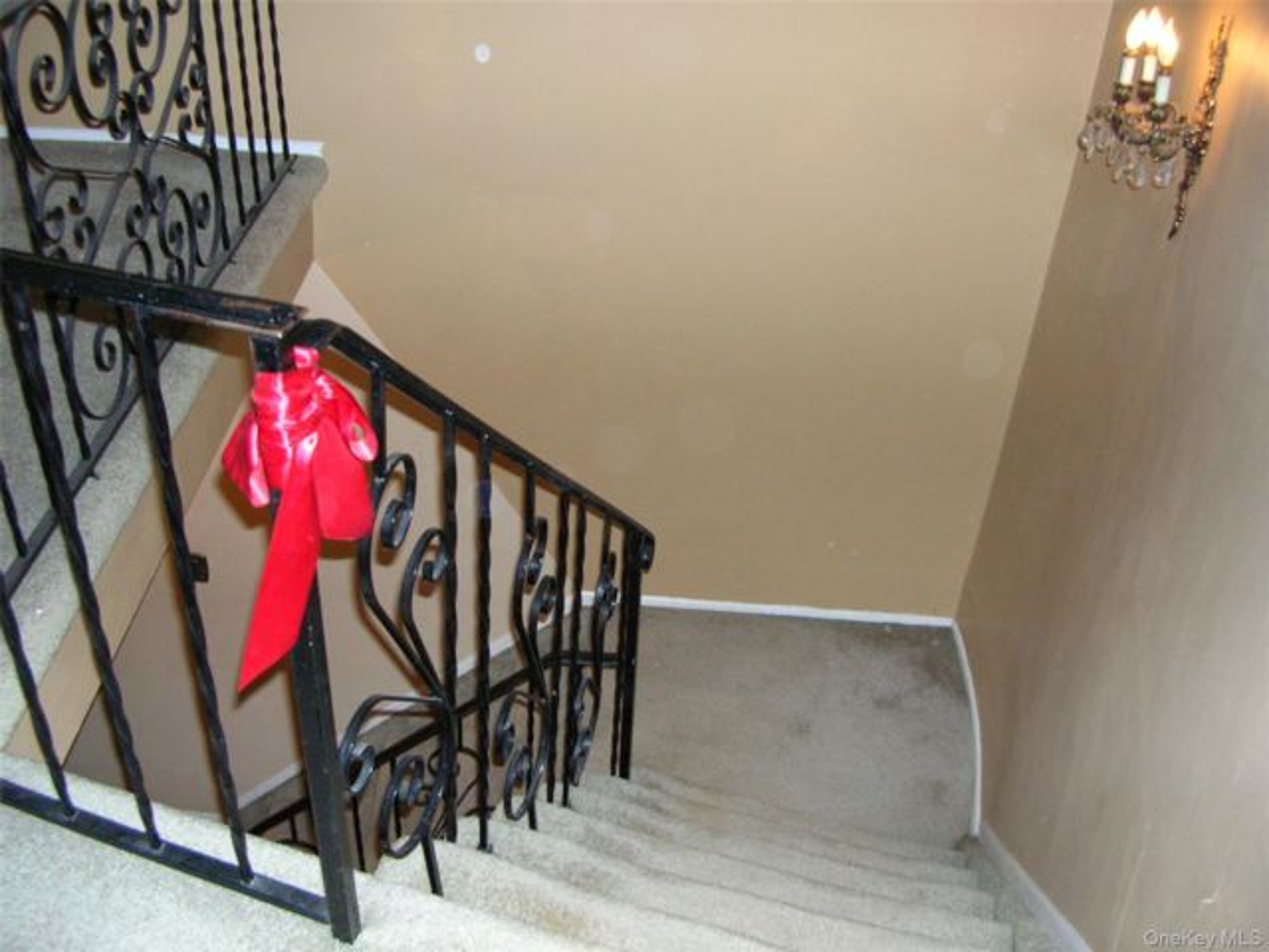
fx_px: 1283
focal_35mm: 35
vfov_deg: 40.7
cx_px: 634
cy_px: 476
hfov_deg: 52.6
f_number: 2.8
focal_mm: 5.8
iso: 179
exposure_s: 1/60.1
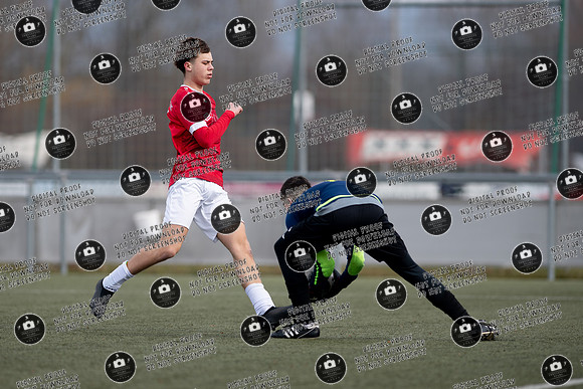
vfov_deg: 3.5
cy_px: 190
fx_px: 6328
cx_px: 239
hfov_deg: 5.3
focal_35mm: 391
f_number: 3.2
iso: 180
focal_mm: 300
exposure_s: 1/1600
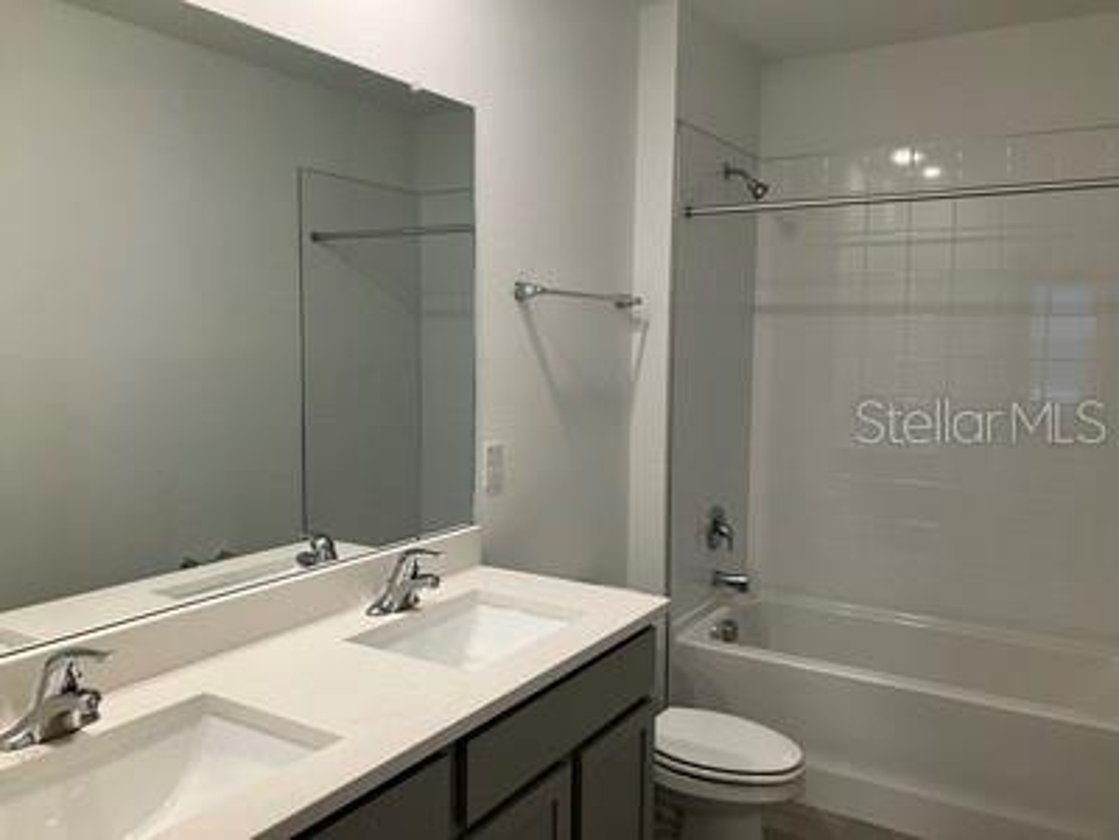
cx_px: 560
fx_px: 905
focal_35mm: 28
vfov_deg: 49.7
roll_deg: -0.2
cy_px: 420
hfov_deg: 63.4
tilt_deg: -3.6
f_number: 1.8
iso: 64
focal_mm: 3.99
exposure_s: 1/60
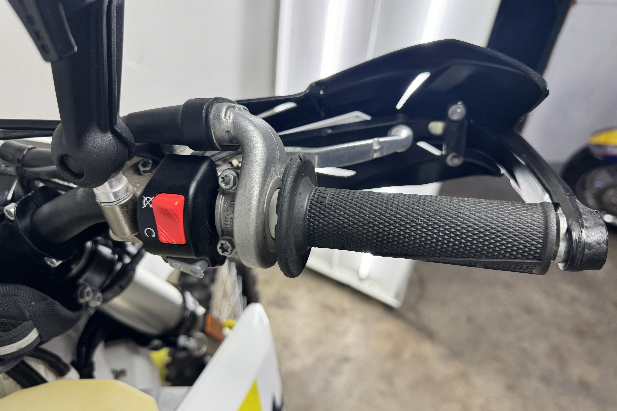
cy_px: 219
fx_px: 428
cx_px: 308
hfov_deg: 71.5
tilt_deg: -40.4
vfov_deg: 51.2
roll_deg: -6.9
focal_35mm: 25
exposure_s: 1/125
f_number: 1.78
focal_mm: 6.76
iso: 50
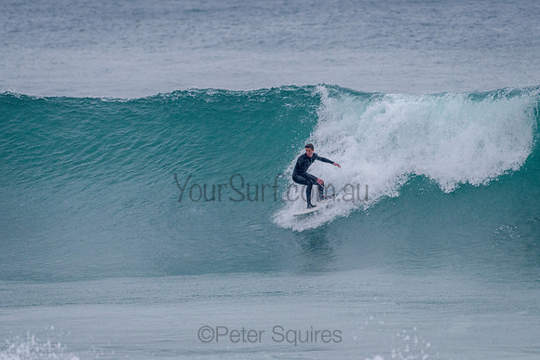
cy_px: 180
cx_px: 270
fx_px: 9190
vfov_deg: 2.2
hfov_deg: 3.4
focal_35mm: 613
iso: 1000
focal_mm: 500
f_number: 5.6
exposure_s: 1/2000
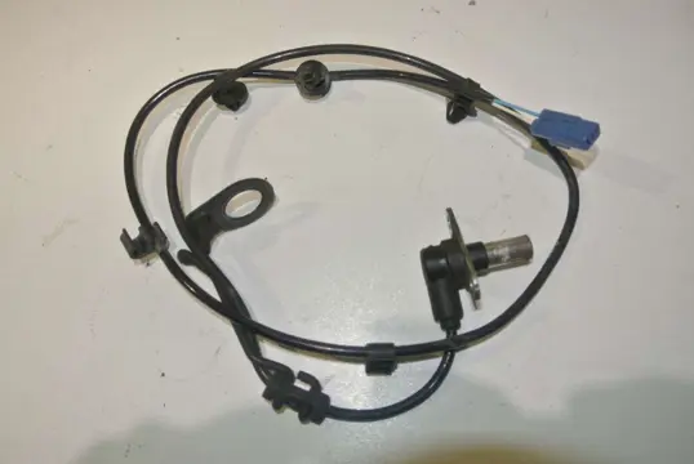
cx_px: 347
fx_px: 598
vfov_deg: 42.4
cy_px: 232
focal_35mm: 31
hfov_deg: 60.2
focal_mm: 11.8
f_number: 4
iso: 200
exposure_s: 1/60
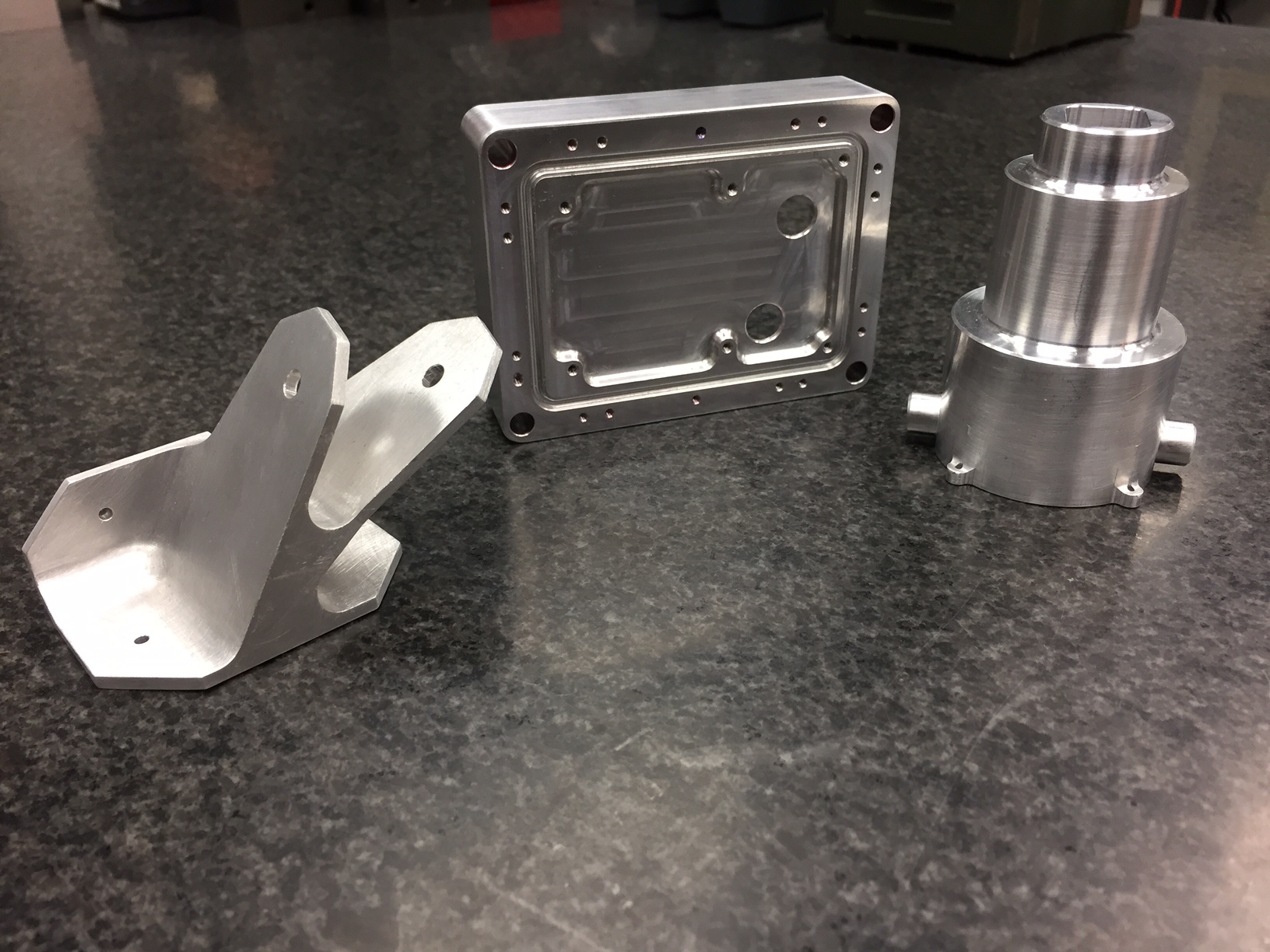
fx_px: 1064
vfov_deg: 48.2
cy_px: 476
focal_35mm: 29
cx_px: 635
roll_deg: +1.7
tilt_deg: -30.9
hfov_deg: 61.7
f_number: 2.2
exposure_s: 1/30
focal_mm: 4.15
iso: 80
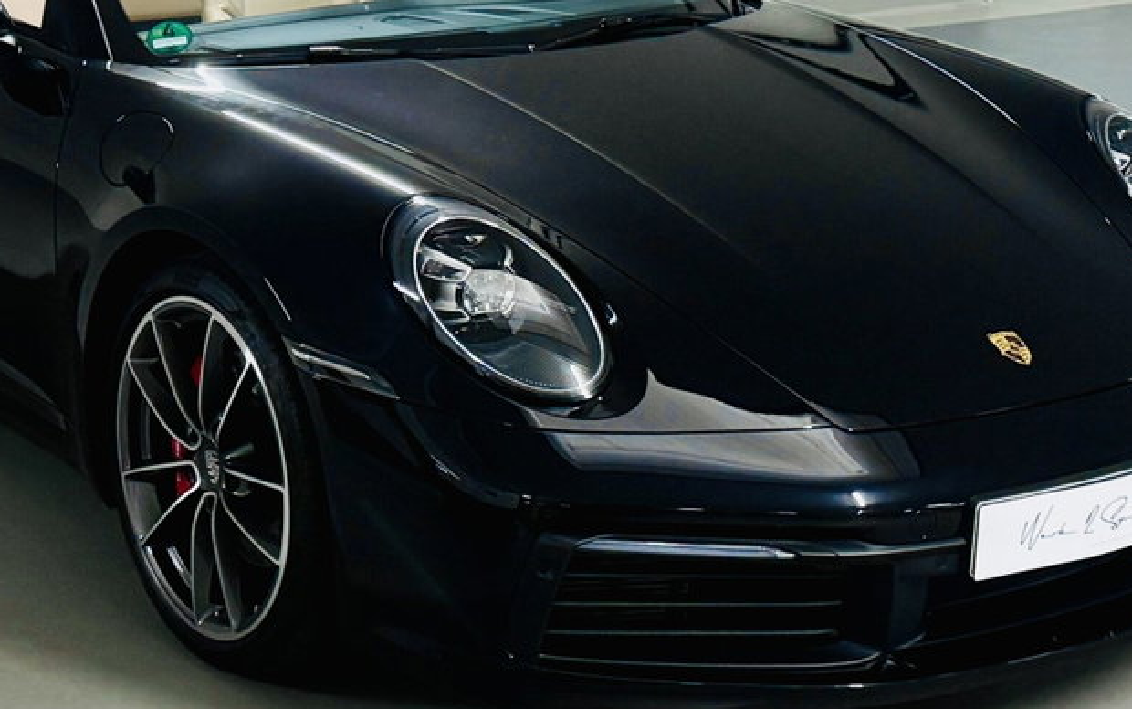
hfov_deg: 46.9
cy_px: 130
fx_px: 1296
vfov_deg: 29.8
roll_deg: -1.1
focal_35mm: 42
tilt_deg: -14.8
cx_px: 453
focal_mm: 6.76
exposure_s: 1/100
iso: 320
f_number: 1.78
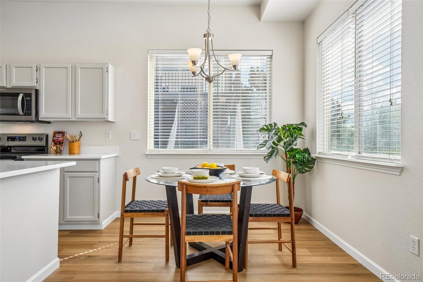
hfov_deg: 77.3
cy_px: 141
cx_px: 212
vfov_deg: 56.1
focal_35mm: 22
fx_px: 264
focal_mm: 15
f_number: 8
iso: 400
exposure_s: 1/200
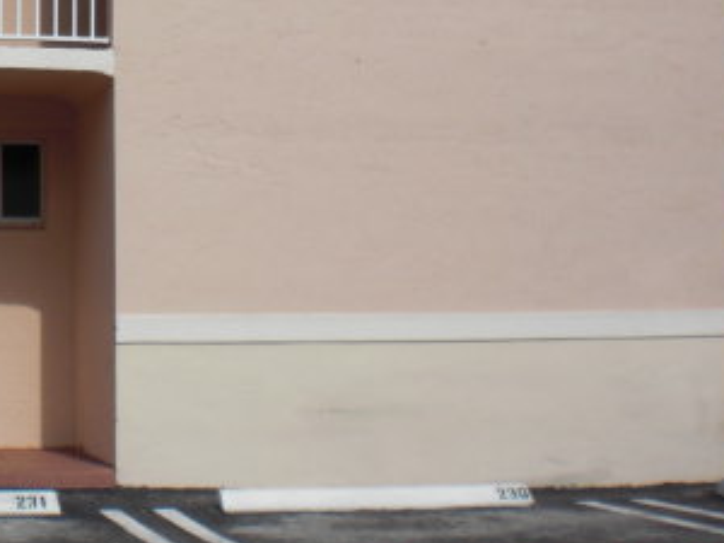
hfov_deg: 23.3
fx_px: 1694
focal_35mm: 81
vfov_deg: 18.1
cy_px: 113
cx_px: 27
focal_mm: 6.3
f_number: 5.6
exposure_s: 1/640
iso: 64
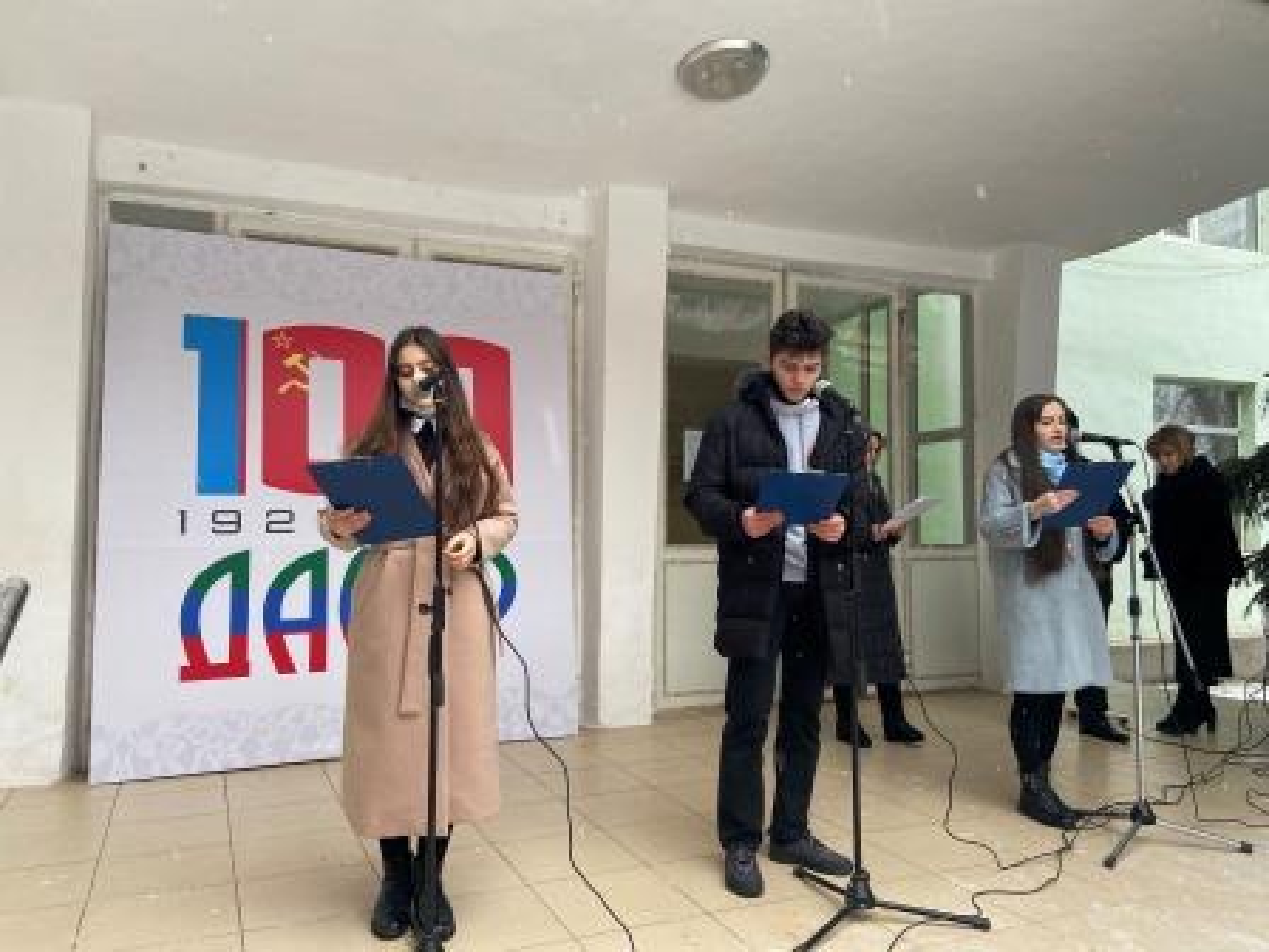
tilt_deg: +3.4
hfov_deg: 67.3
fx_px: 953
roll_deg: -0.4
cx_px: 634
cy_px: 476
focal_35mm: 26
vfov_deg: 53.1
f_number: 1.8
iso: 100
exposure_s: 1/122
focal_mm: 4.25
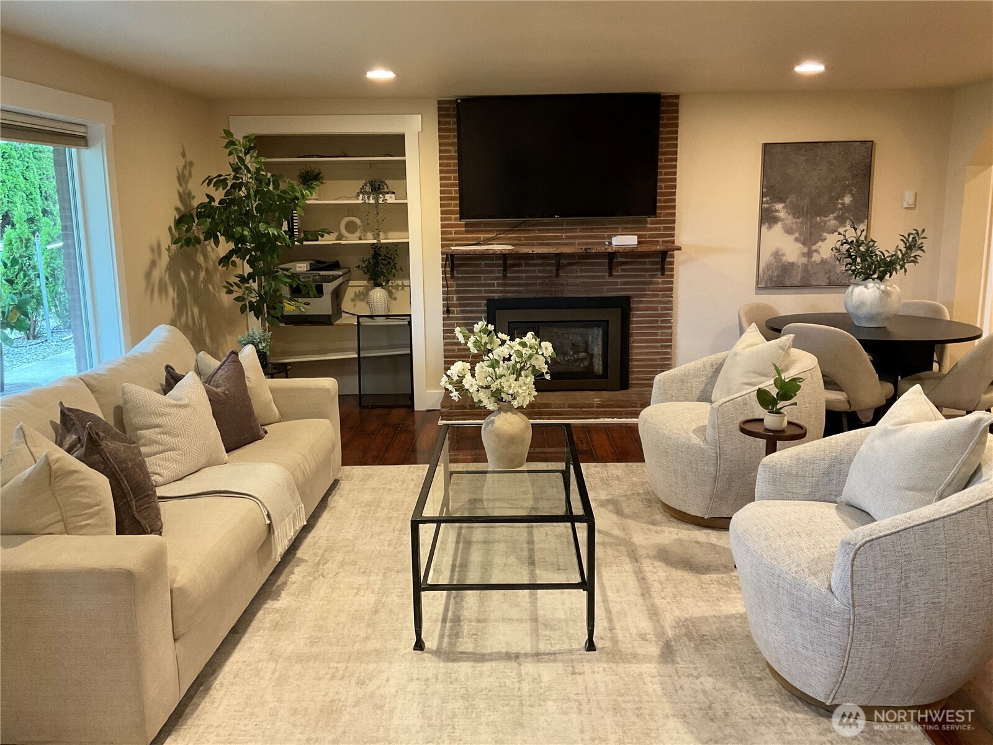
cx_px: 496
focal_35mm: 29
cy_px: 372
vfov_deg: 48.2
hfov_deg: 61.7
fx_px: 832
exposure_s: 1/60
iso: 200
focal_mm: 3
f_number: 1.8
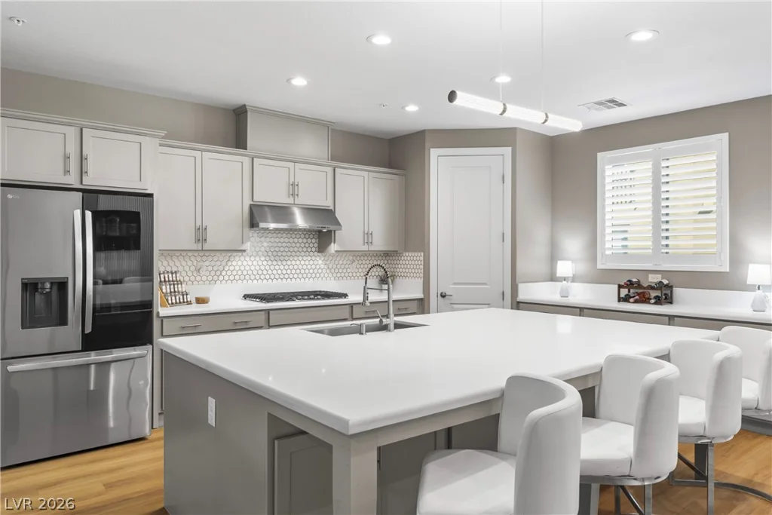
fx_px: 515
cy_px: 258
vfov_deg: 53.1
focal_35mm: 24
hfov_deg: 73.7
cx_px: 386
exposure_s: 1
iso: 400
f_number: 8
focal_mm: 24
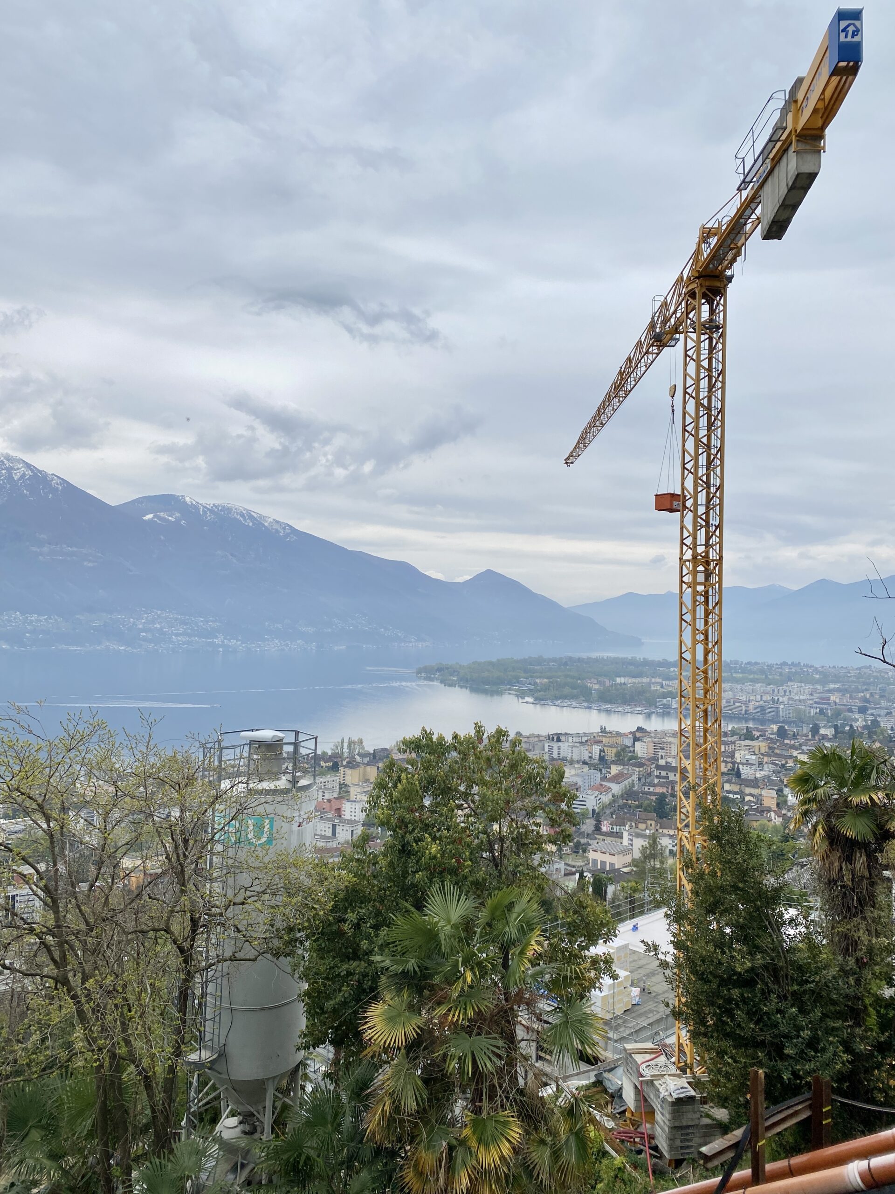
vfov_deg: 67.3
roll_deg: -1.0
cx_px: 448
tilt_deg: +3.1
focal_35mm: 26
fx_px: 896
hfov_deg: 53.1
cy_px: 597
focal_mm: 4.25
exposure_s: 1/2315
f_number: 1.8
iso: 32
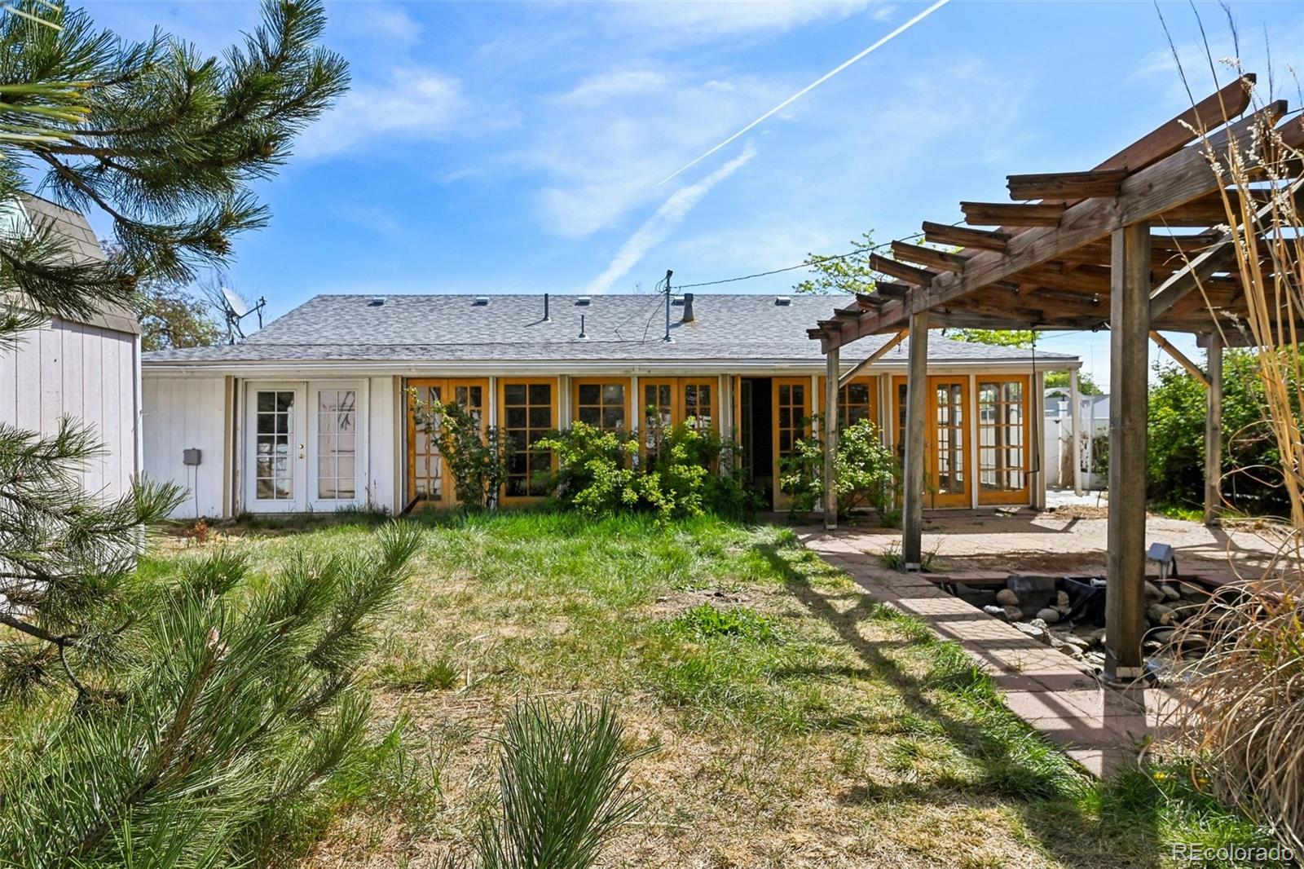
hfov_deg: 85.4
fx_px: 706
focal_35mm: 20
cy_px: 434
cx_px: 652
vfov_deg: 63.2
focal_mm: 19.5
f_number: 10
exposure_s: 1/800
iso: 400
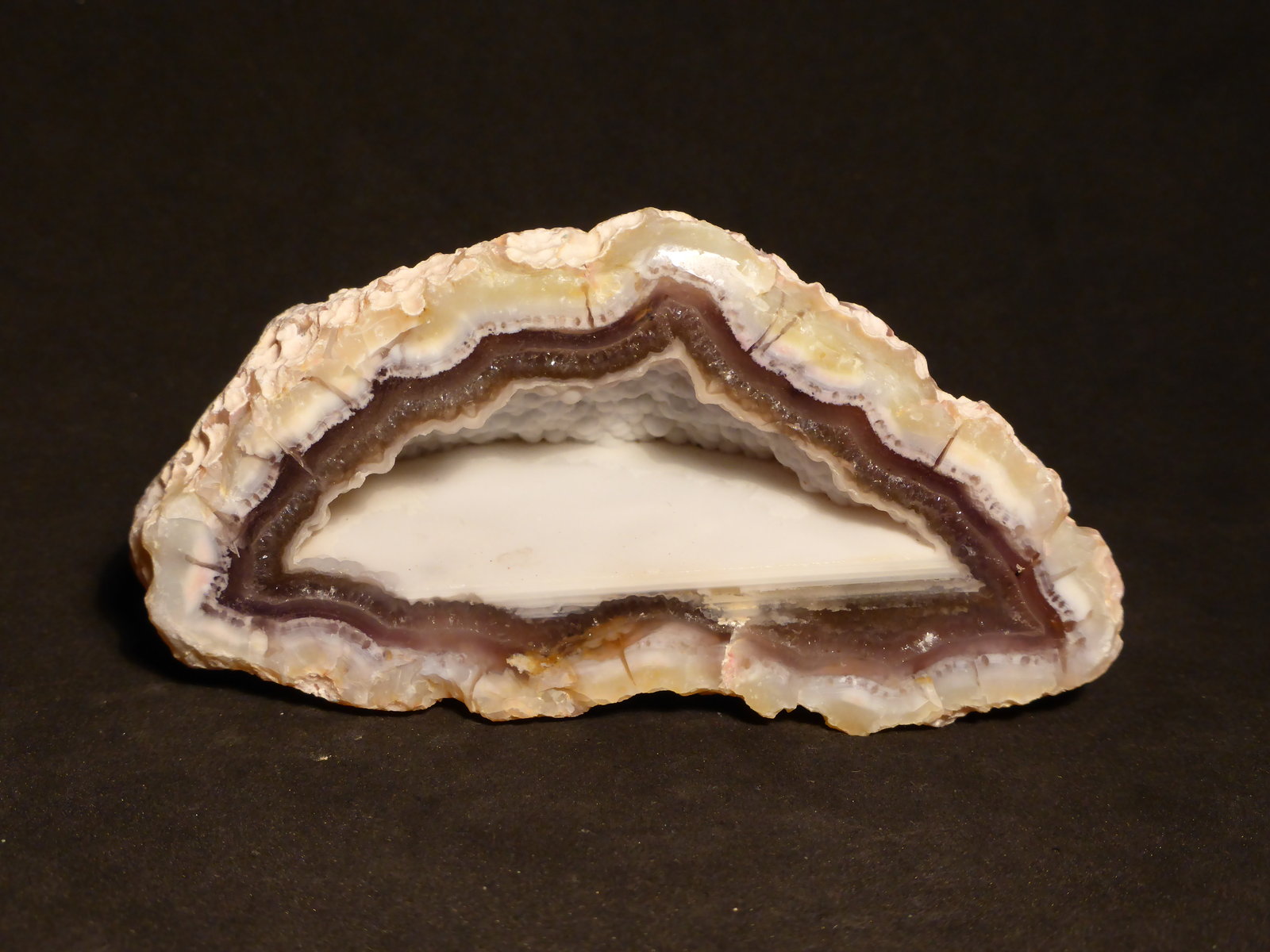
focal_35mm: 57
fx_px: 2091
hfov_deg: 33.8
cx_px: 635
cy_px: 476
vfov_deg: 25.7
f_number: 4.6
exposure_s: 1/60
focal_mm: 9.7
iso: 200
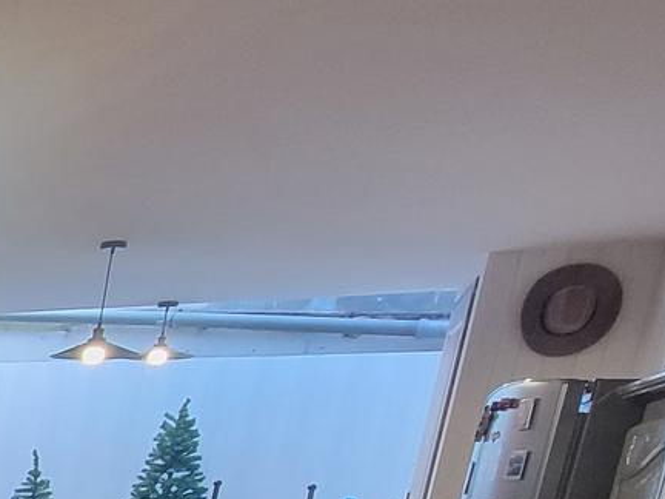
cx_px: -560
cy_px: 727
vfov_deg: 23.2
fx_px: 999
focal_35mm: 52
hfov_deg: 21.5
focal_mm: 2.2
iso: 500
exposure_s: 1/30
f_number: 2.2
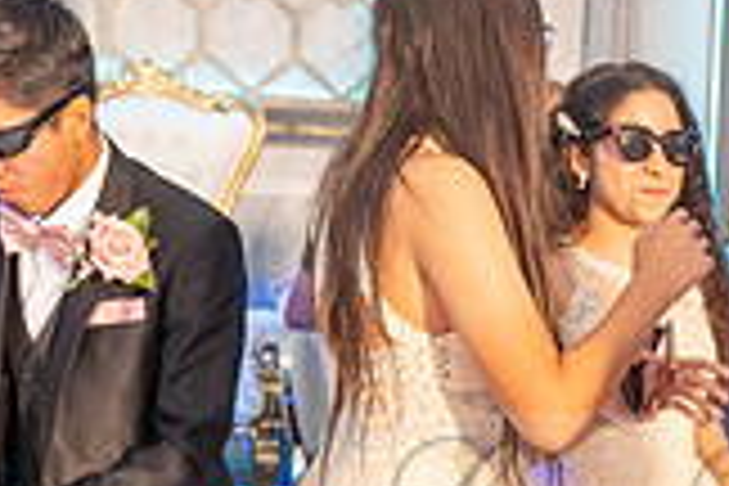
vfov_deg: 12.9
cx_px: 711
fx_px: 2106
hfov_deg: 19.1
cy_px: 520
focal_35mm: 104
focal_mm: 29
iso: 1000
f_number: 4.5
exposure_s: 1/160
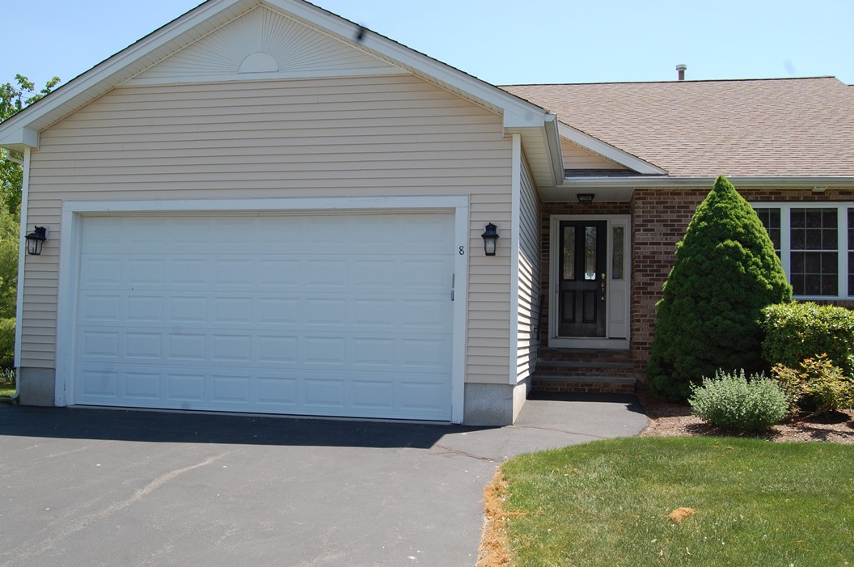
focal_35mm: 36
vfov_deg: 37.2
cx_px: 415
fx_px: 841
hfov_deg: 53.8
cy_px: 285
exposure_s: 1/250
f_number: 8
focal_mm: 23
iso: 250
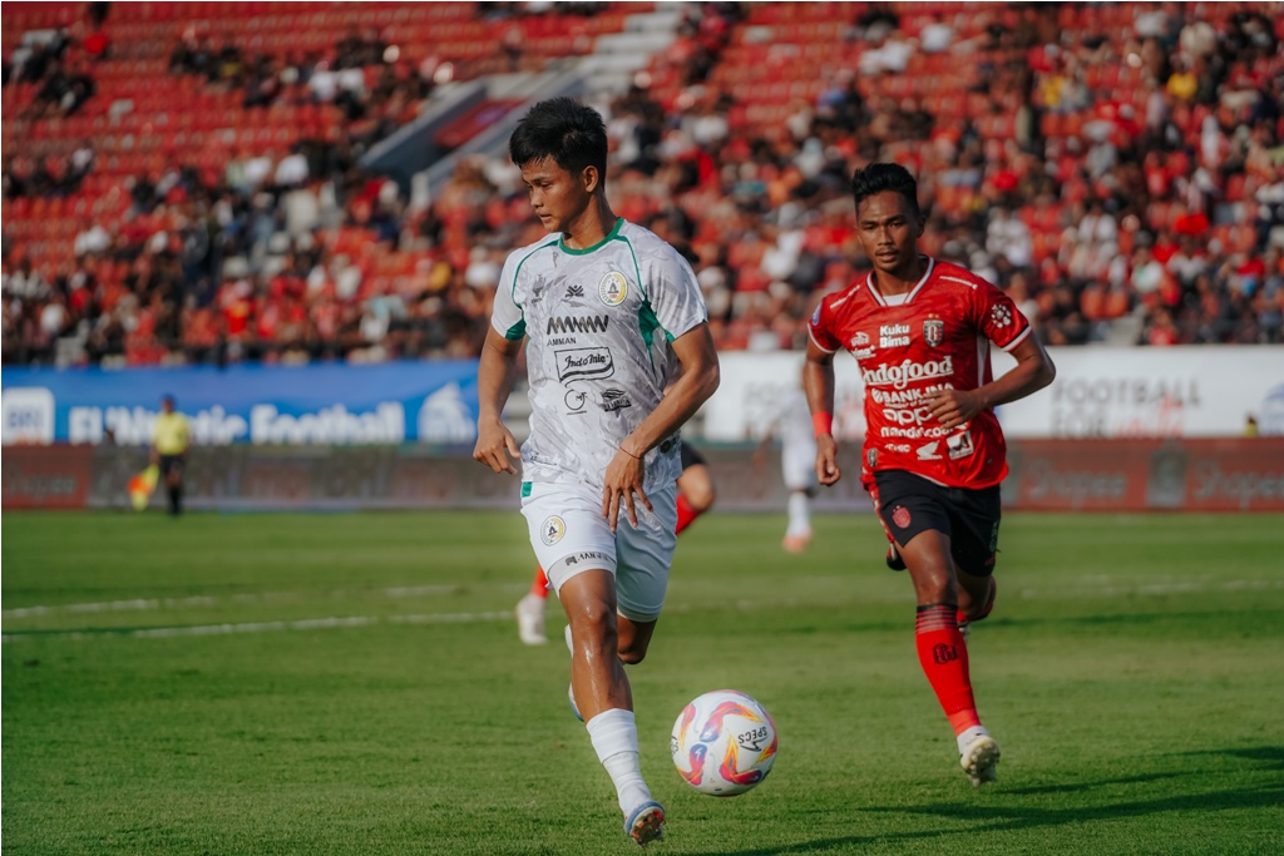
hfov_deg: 11.1
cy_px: 428
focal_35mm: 185
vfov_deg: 7.4
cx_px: 642
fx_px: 6599
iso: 500
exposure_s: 1/3200
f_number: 4
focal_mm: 185
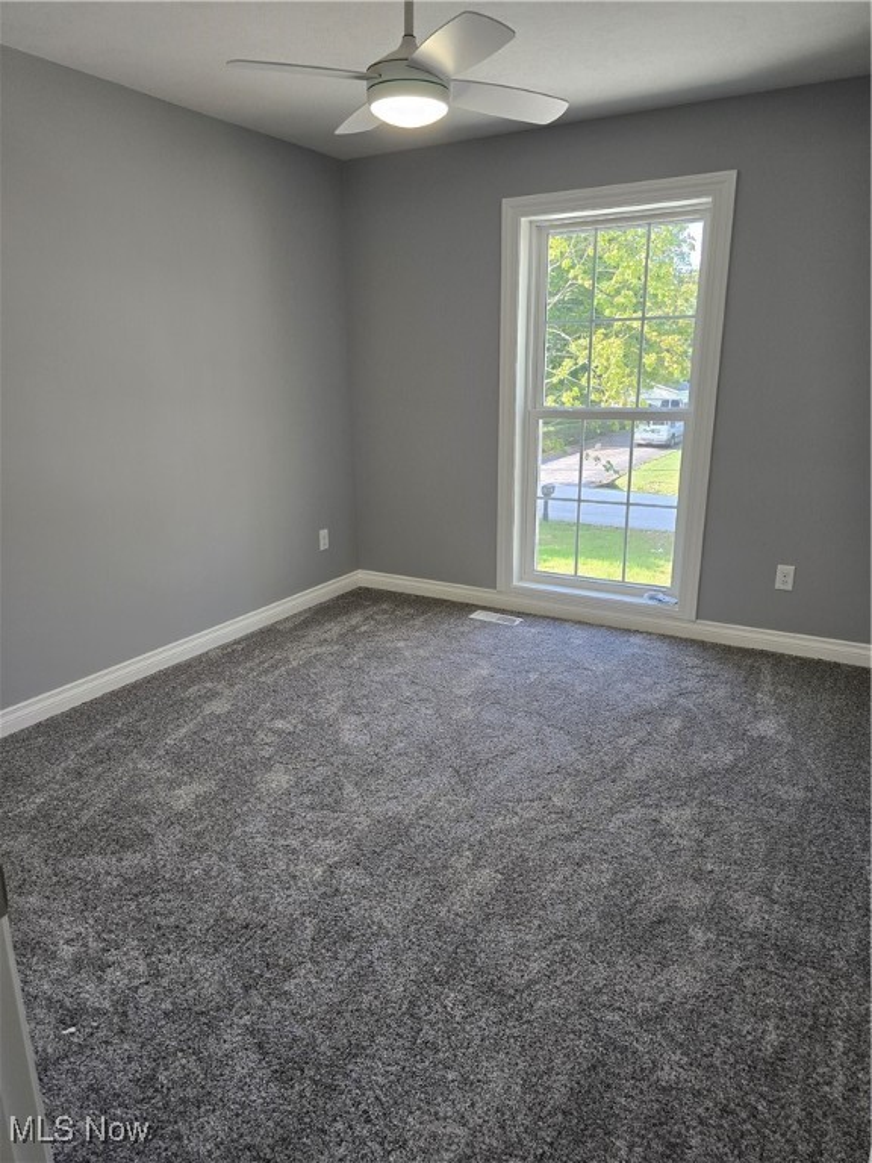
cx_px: 436
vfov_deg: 73.9
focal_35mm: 23
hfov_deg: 58.9
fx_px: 773
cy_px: 582
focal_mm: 6.3
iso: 125
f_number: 1.7
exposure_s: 1/180
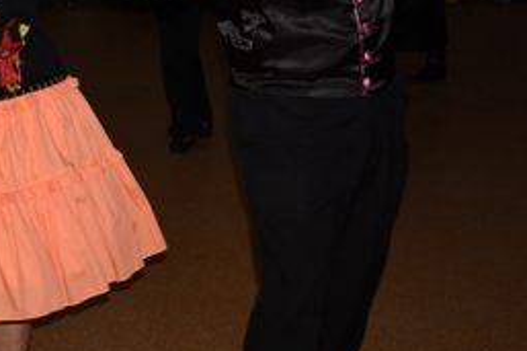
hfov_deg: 26.3
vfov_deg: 17.6
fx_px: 1112
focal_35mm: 76
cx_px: 121
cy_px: 31
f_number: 3.8
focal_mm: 26
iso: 100
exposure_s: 1/60
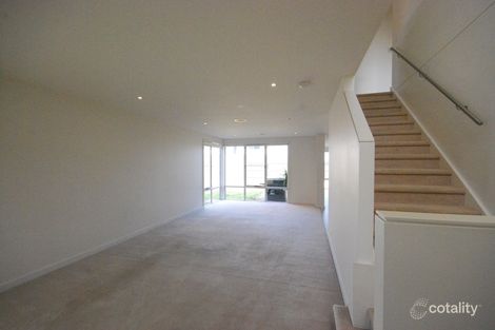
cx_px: 248
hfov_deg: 100.4
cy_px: 165
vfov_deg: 77.3
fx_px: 206
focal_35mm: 15
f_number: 8
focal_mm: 10
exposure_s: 1/250
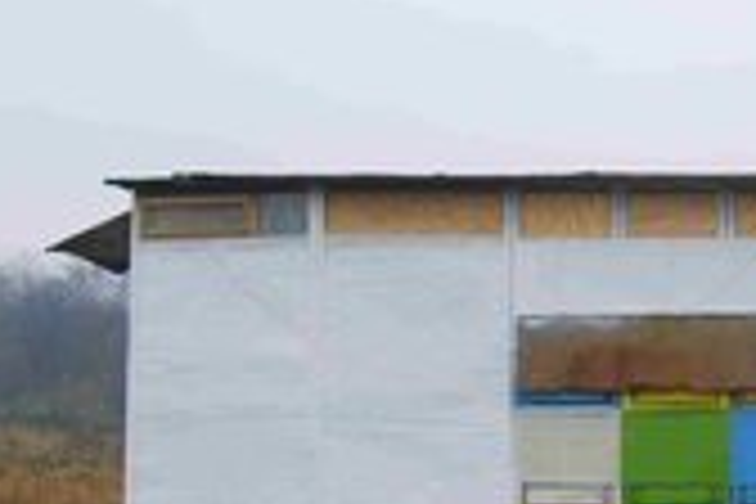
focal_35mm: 76
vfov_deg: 17.8
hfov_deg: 25.4
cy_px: 389
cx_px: 742
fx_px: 1596
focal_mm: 5.8
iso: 64
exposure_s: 1/30
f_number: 2.8
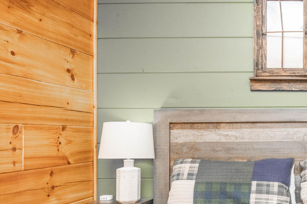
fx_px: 350
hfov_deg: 41.1
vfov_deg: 32.4
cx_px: 310
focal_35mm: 41
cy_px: 132
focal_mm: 16
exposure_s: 1/60
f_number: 9
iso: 500
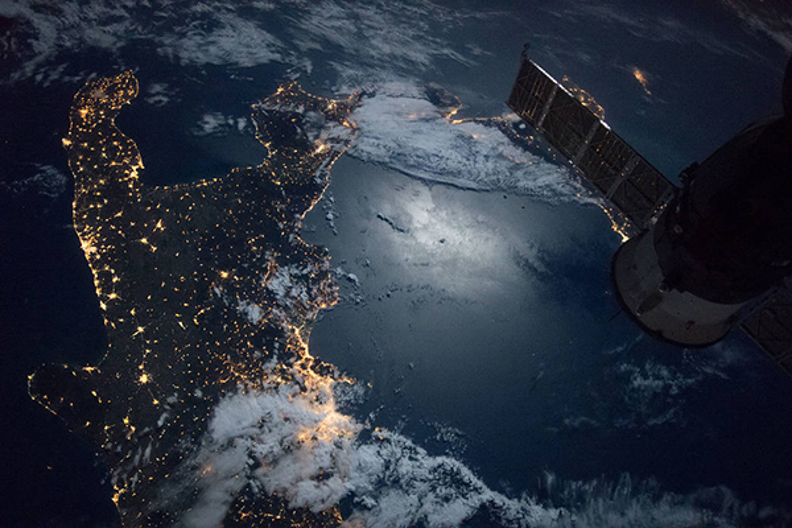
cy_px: 264
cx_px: 396
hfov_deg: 65.5
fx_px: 616
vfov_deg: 46.4
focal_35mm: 28
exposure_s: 1/20
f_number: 1.4
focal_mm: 28
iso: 10000
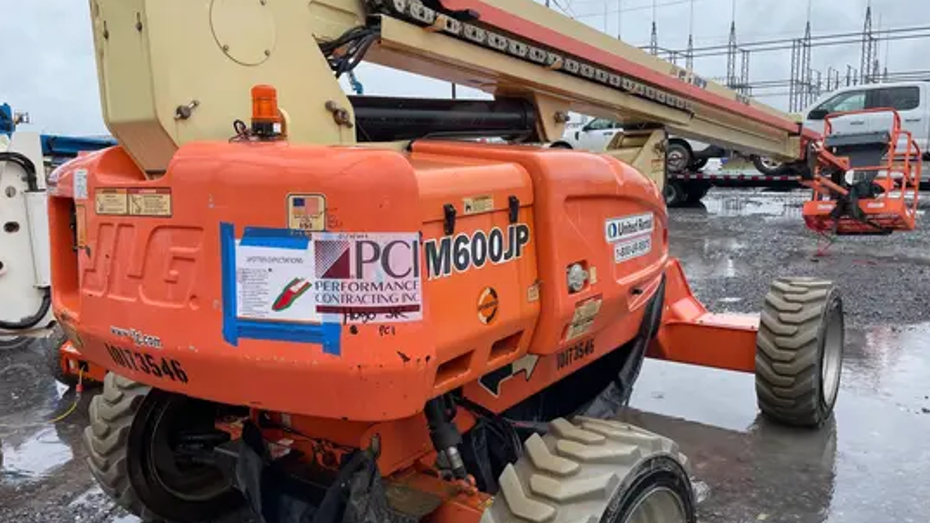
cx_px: 469
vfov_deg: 40.1
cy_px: 281
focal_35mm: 29
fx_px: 715
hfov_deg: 66.1
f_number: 1.6
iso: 32
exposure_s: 1/988
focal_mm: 4.2
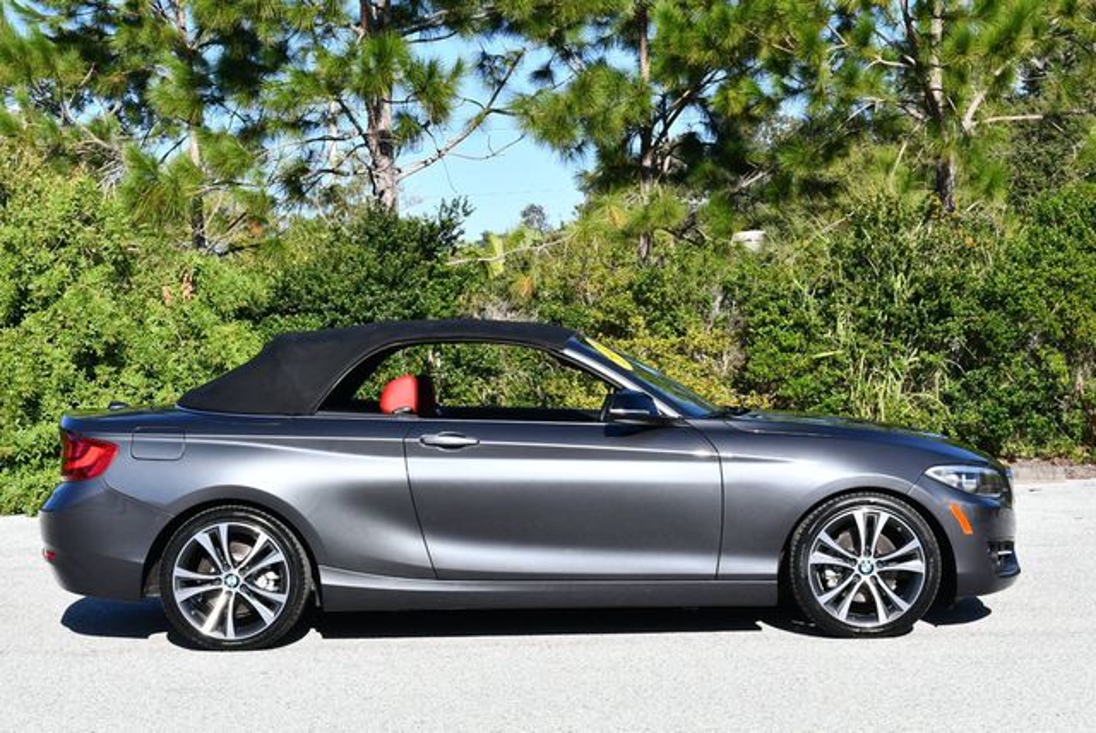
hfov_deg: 28.8
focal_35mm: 70
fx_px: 2133
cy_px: 366
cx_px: 548
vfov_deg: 19.5
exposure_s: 1/250
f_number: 8
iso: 160
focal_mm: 35
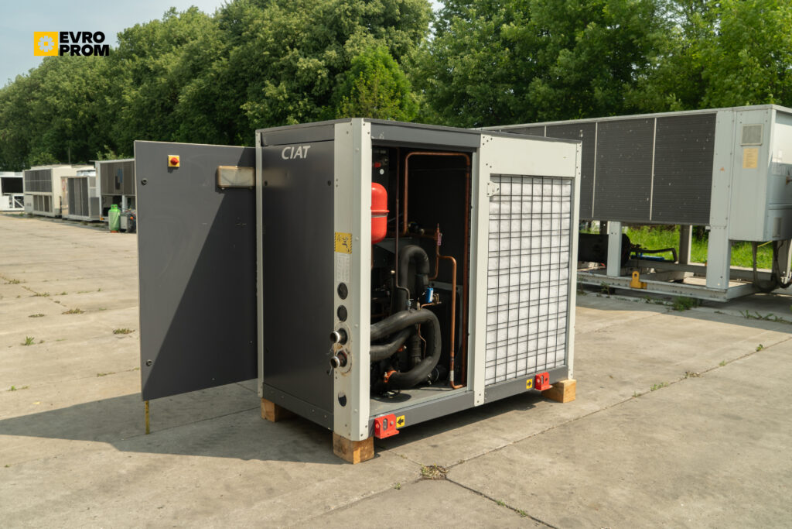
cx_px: 396
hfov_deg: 61.9
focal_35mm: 30
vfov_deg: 43.6
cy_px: 264
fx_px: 660
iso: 100
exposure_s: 1/100
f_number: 8
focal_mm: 30
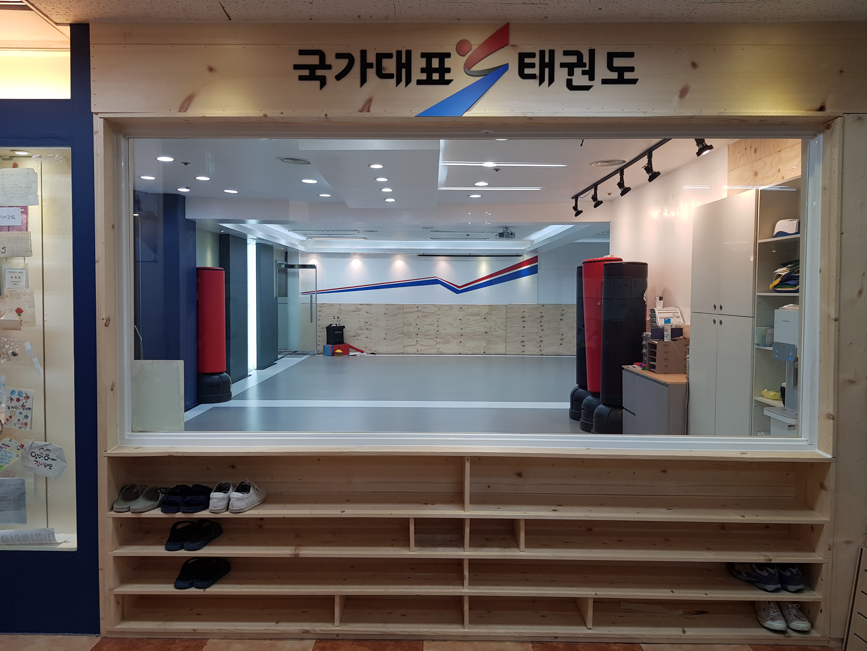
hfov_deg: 67.3
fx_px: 651
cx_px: 434
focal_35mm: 26
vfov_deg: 53.1
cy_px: 326
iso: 50
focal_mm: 4.2
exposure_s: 1/60
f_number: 1.7
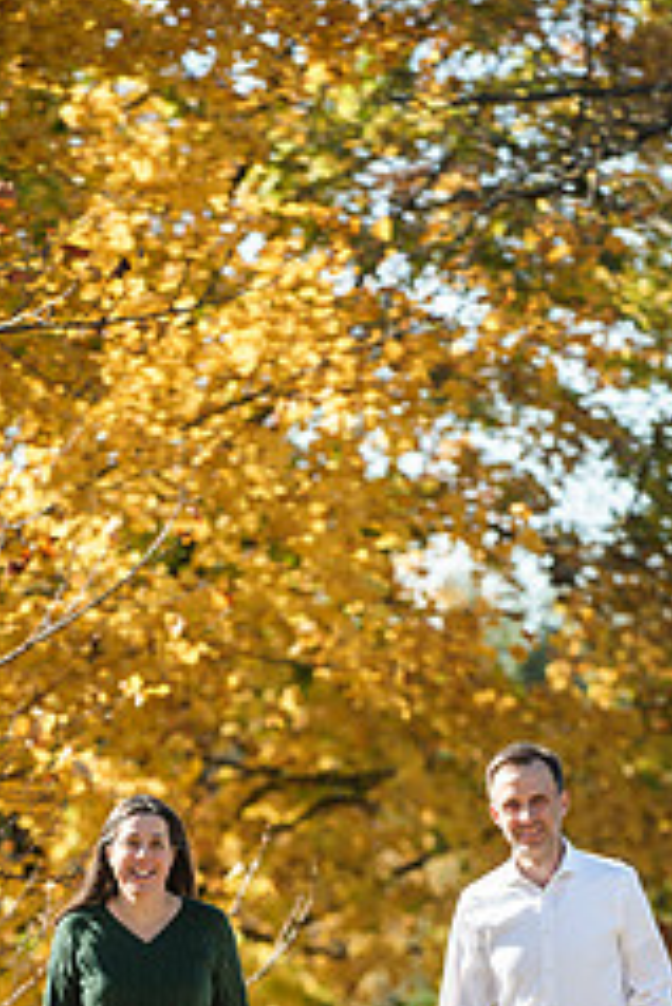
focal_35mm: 302
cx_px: 330
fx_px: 8443
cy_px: 871
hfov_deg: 4.6
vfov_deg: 6.8
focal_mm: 160
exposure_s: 1/2500
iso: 500
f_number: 4
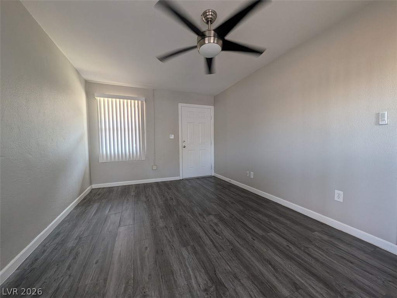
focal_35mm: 12
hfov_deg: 110.5
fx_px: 138
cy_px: 149
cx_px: 198
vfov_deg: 94.5
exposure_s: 1/56.2
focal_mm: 2.02
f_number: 1.7
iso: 83
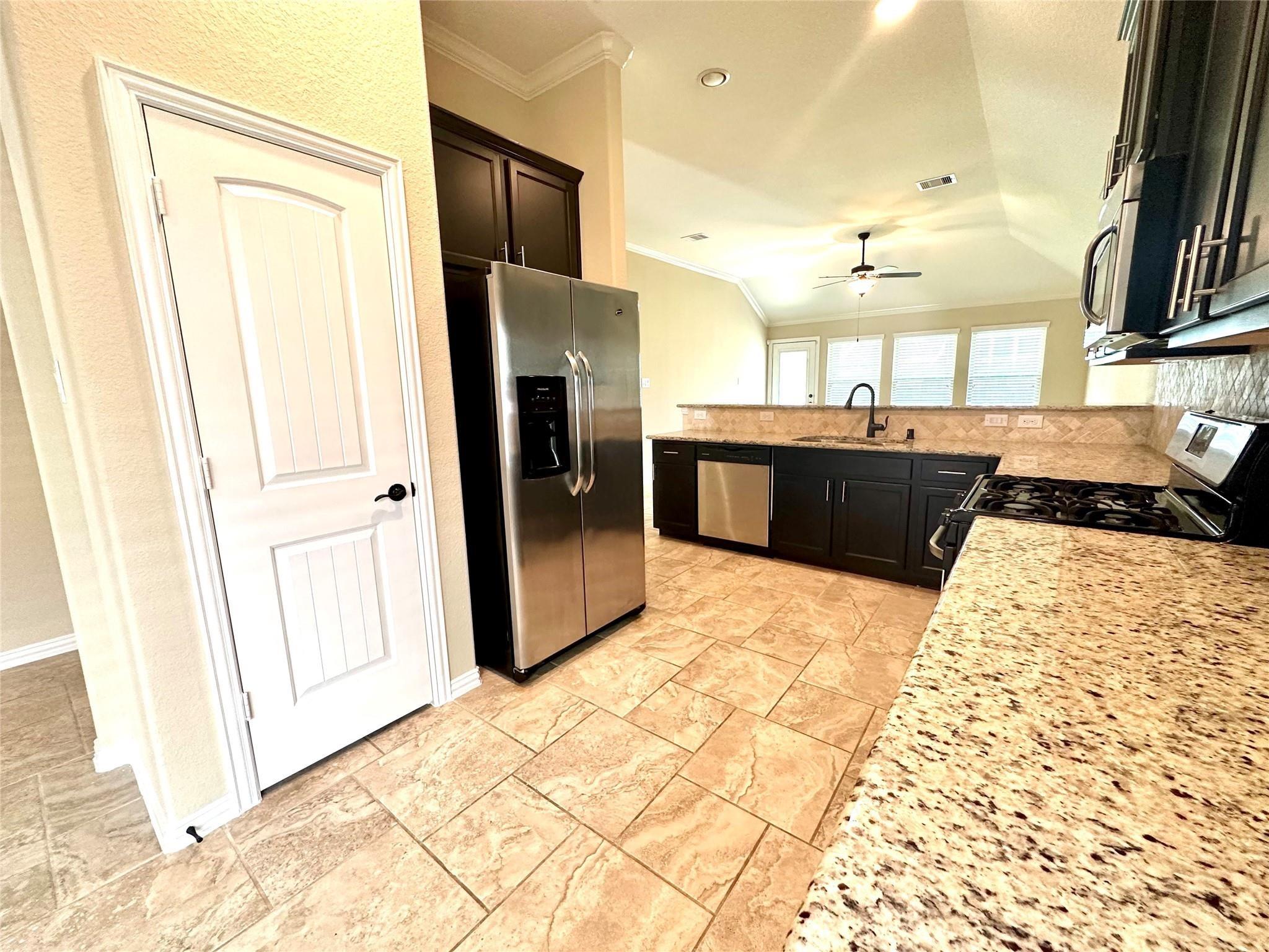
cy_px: 476
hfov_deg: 102.1
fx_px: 513
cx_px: 634
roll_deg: +1.3
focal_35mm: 14
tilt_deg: -10.1
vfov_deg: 85.7
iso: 250
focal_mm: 2.22
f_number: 2.2
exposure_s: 1/60
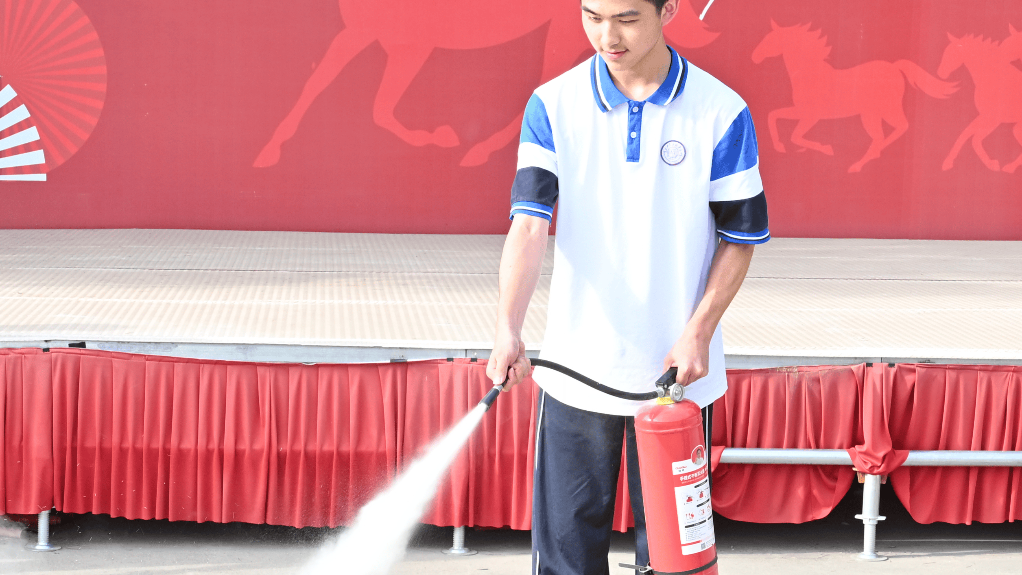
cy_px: 428
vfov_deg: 17.1
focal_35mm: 70
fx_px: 1897
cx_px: 496
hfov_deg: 30.2
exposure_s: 1/250
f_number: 10
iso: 800
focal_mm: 40
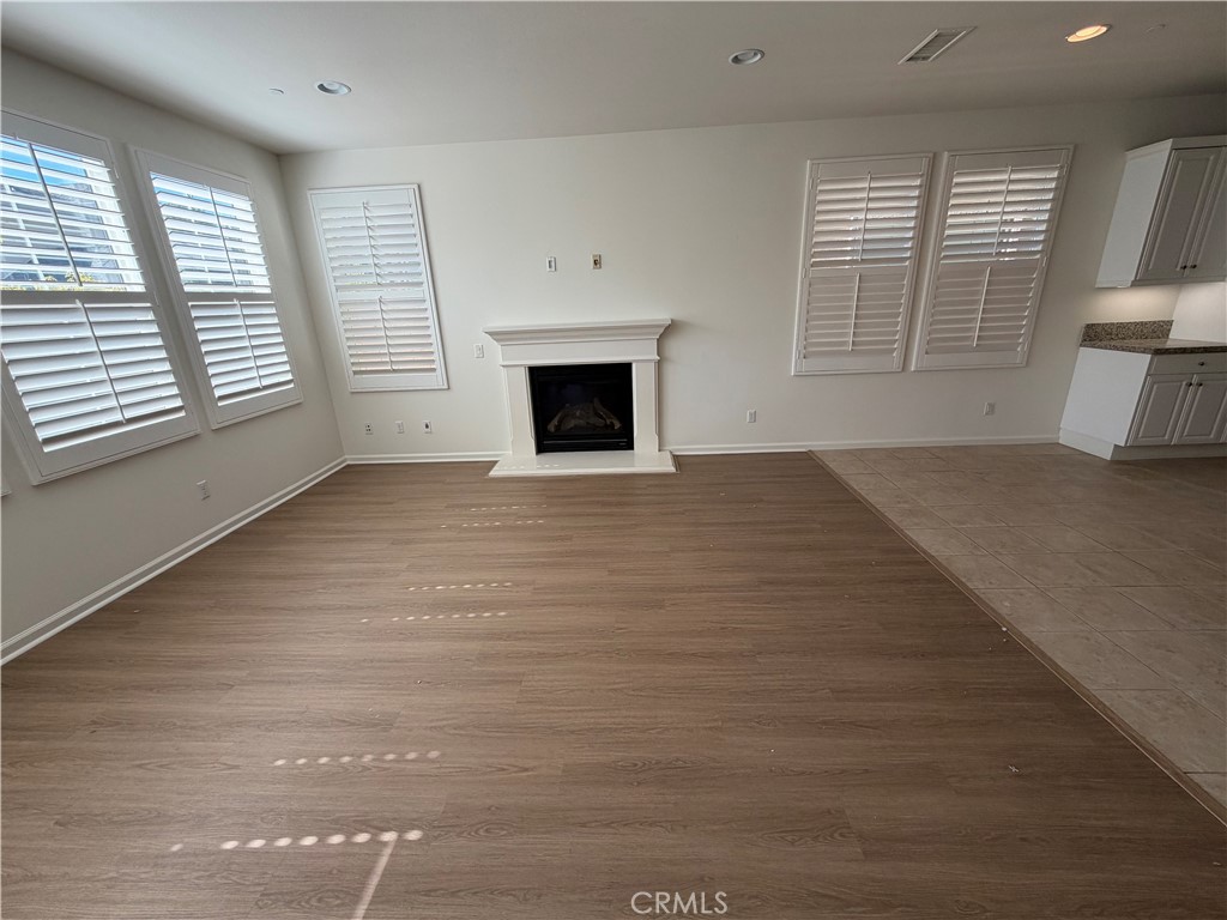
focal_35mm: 14
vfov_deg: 85.7
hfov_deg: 102.1
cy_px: 460
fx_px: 496
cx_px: 614
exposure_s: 1/135
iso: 50
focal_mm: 2.22
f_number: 2.2
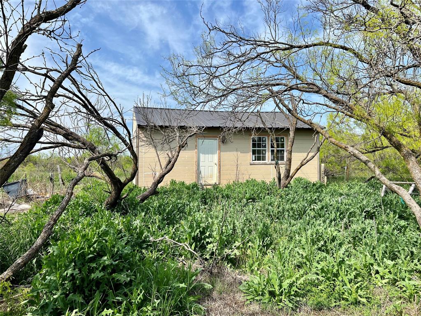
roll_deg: +1.8
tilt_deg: +2.8
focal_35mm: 26
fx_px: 316
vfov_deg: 53.1
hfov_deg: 67.3
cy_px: 158
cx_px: 210
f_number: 1.5
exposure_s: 1/3571
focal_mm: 5.7
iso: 50
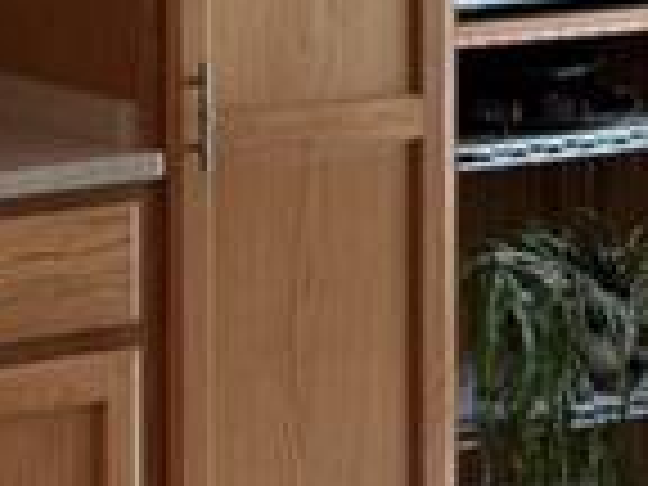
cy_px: -225
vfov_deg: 8.5
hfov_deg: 11.6
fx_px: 3201
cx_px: 234
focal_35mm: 171
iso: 200
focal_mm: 6.76
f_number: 1.78
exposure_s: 1/60
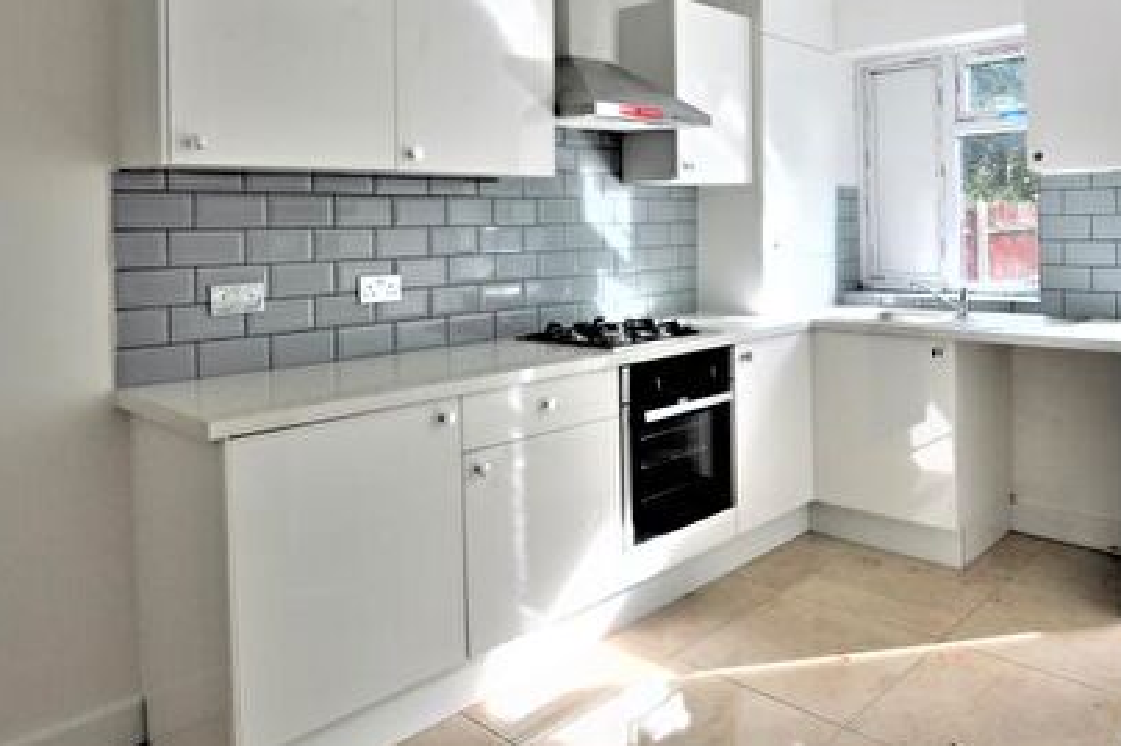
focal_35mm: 26
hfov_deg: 68.9
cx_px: 658
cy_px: 225
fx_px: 809
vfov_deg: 48.3
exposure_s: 1/125
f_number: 5.6
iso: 100
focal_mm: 10
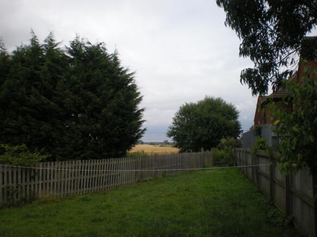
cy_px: 118
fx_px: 348
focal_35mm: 38
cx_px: 158
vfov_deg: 37.7
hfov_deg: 49.0
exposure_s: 1/450
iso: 64
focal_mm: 6.3
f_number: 4.6
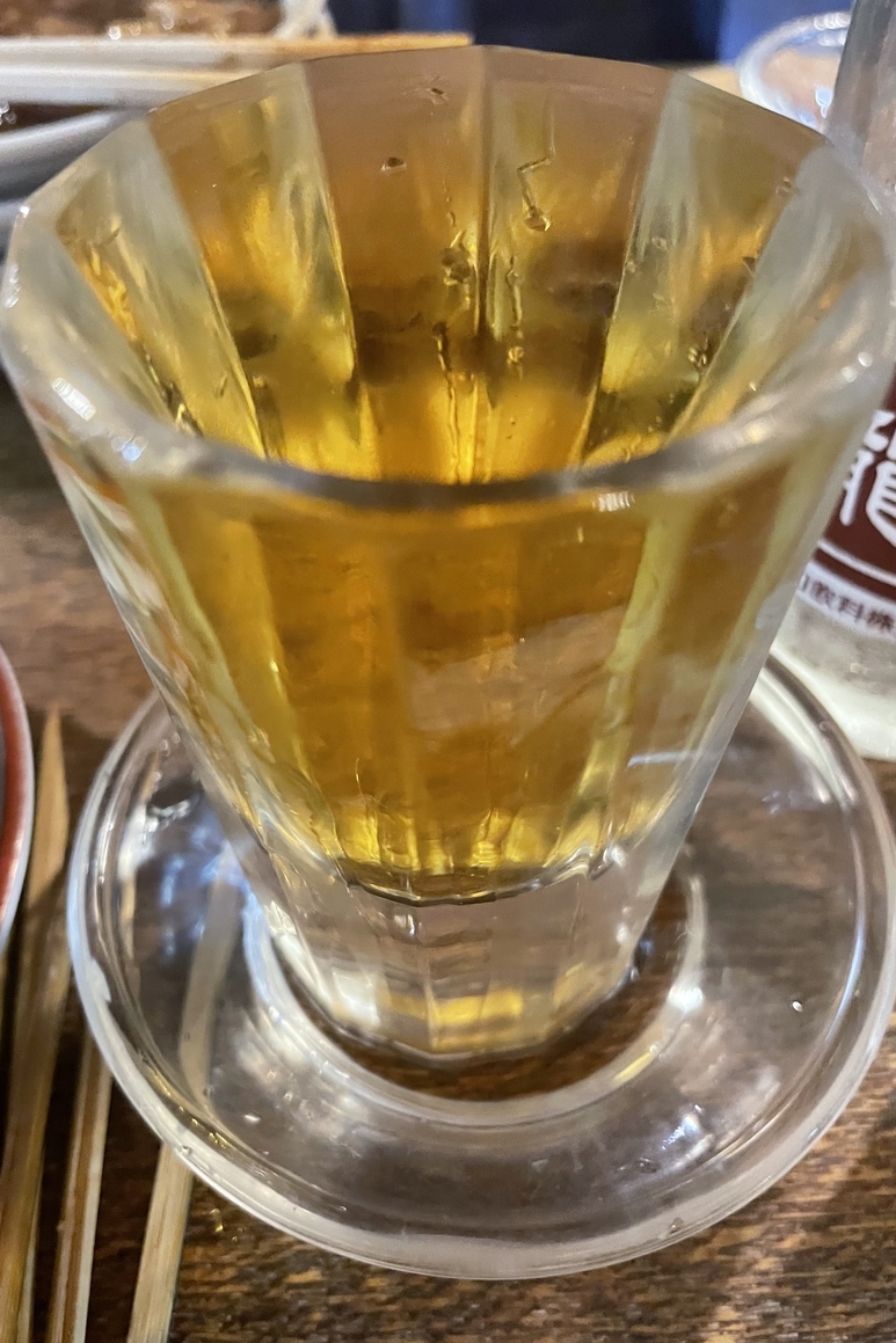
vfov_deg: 65.5
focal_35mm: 28
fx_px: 1045
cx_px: 425
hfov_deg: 46.4
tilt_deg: -46.3
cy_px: 685
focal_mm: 4.2
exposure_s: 1/25
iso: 500
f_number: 1.6
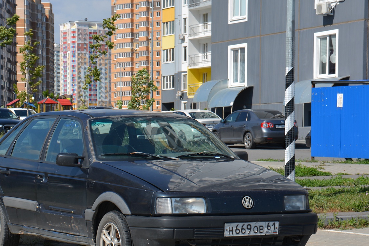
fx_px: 1260
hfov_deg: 16.6
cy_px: 154
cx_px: 152
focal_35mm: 123
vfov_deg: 11.1
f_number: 8
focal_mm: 62
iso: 100
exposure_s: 1/250
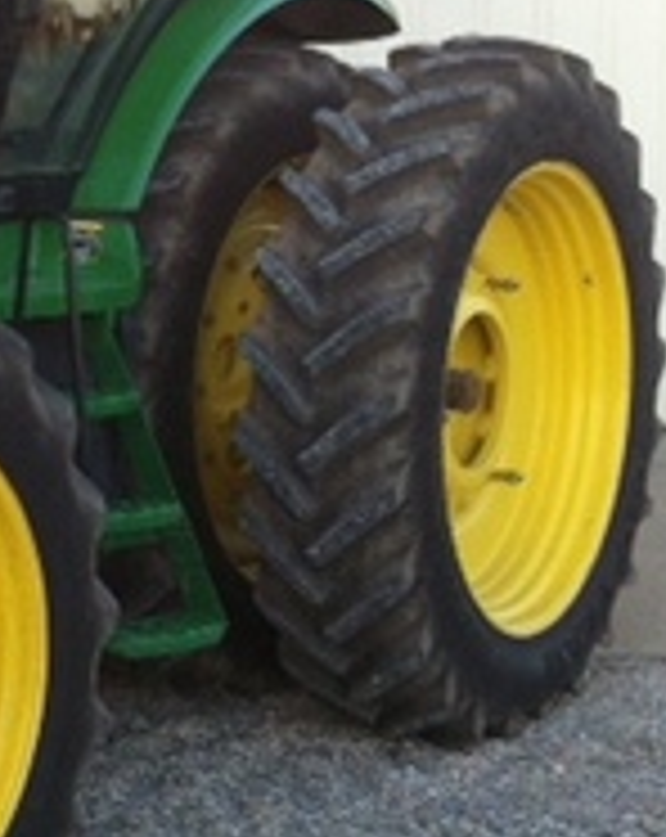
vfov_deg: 19.1
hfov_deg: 14.0
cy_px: 202
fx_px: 2472
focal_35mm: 100
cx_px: -436
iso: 100
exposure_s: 1/100
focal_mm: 3.85
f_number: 2.8
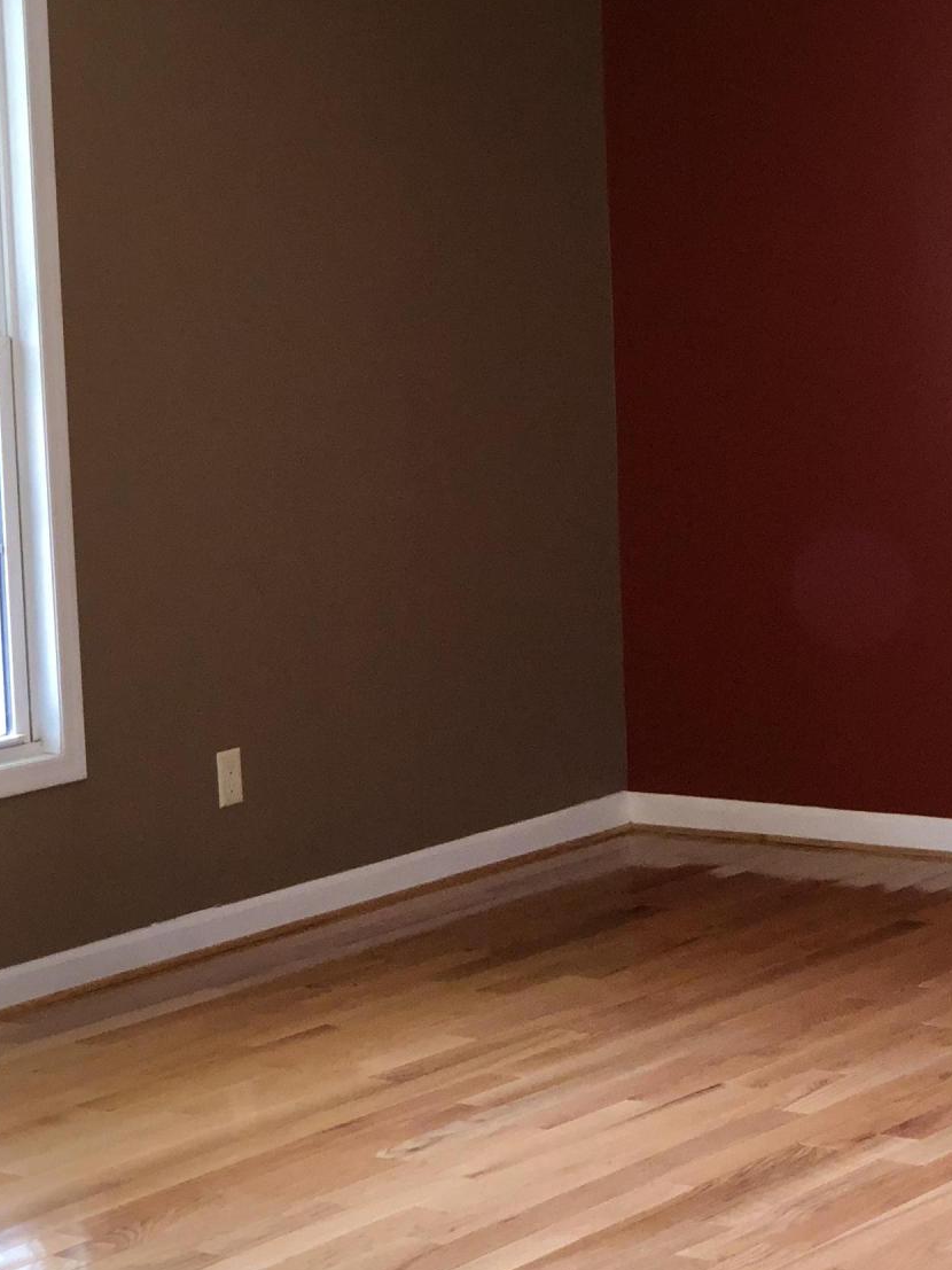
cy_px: 405
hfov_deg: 14.3
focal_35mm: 103
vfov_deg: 19.0
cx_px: 779
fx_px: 3778
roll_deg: +1.6
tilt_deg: -4.0
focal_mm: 6.6
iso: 200
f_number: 2.8
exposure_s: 1/60
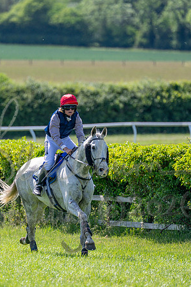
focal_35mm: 453
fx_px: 3605
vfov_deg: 4.6
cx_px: 54
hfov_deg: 3.0
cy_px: 143
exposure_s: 1/1600
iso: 200
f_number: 2.8
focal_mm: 200
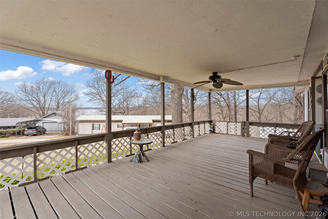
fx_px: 146
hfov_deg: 96.7
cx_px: 164
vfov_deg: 73.7
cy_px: 110
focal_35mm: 16
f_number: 8
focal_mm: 16
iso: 160
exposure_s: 1/30
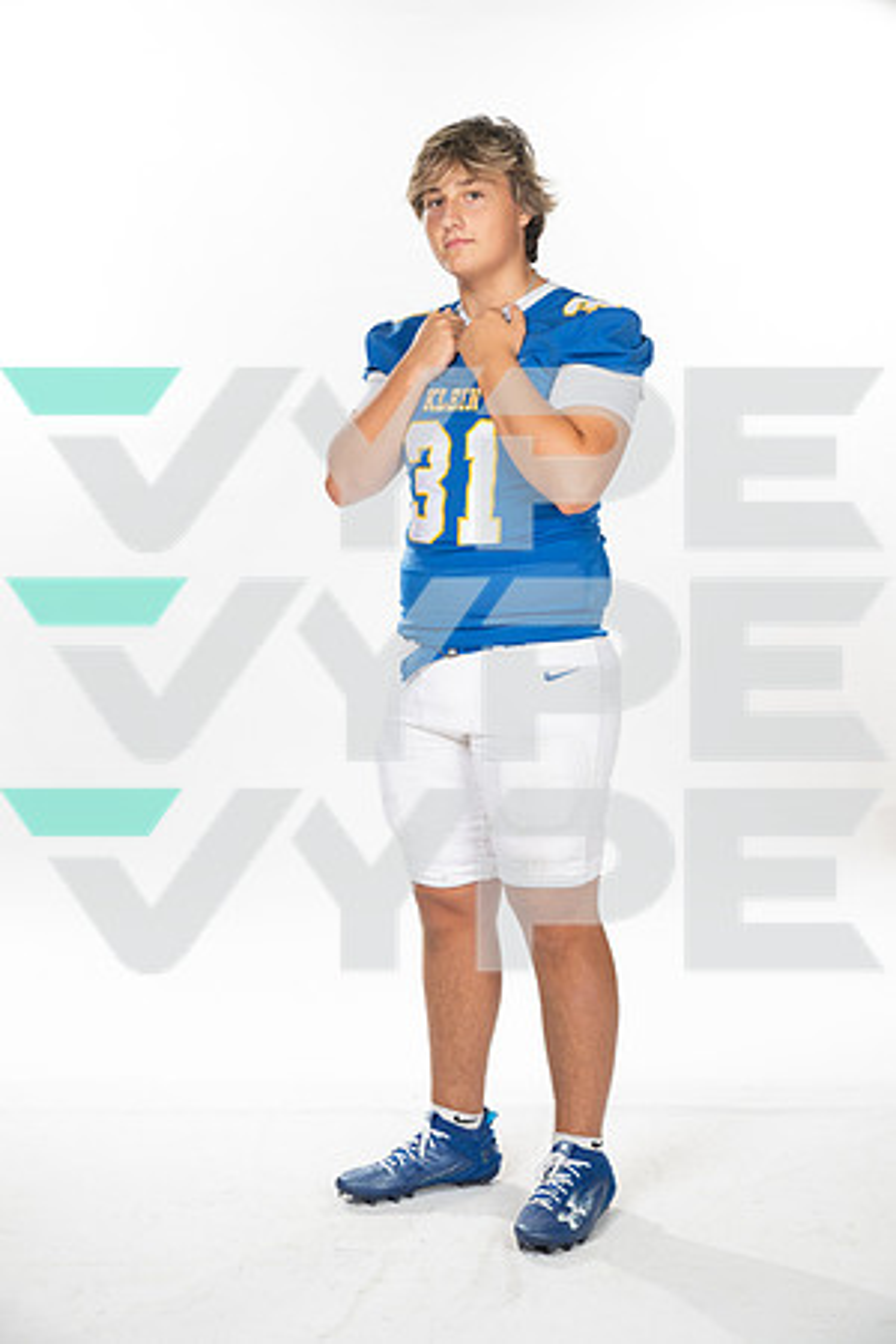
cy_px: 672
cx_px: 448
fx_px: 2091
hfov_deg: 24.2
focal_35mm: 56
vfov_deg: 35.6
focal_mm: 56
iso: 800
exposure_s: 1/320
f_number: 7.1
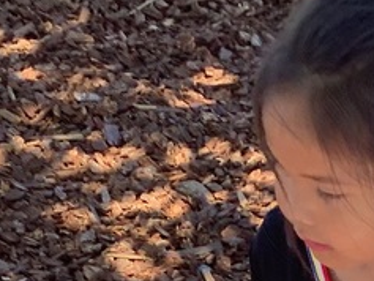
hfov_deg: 14.6
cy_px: 541
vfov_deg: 10.3
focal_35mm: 134
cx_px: 287
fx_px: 1449
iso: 25
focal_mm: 3.3
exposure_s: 1/302
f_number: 2.4
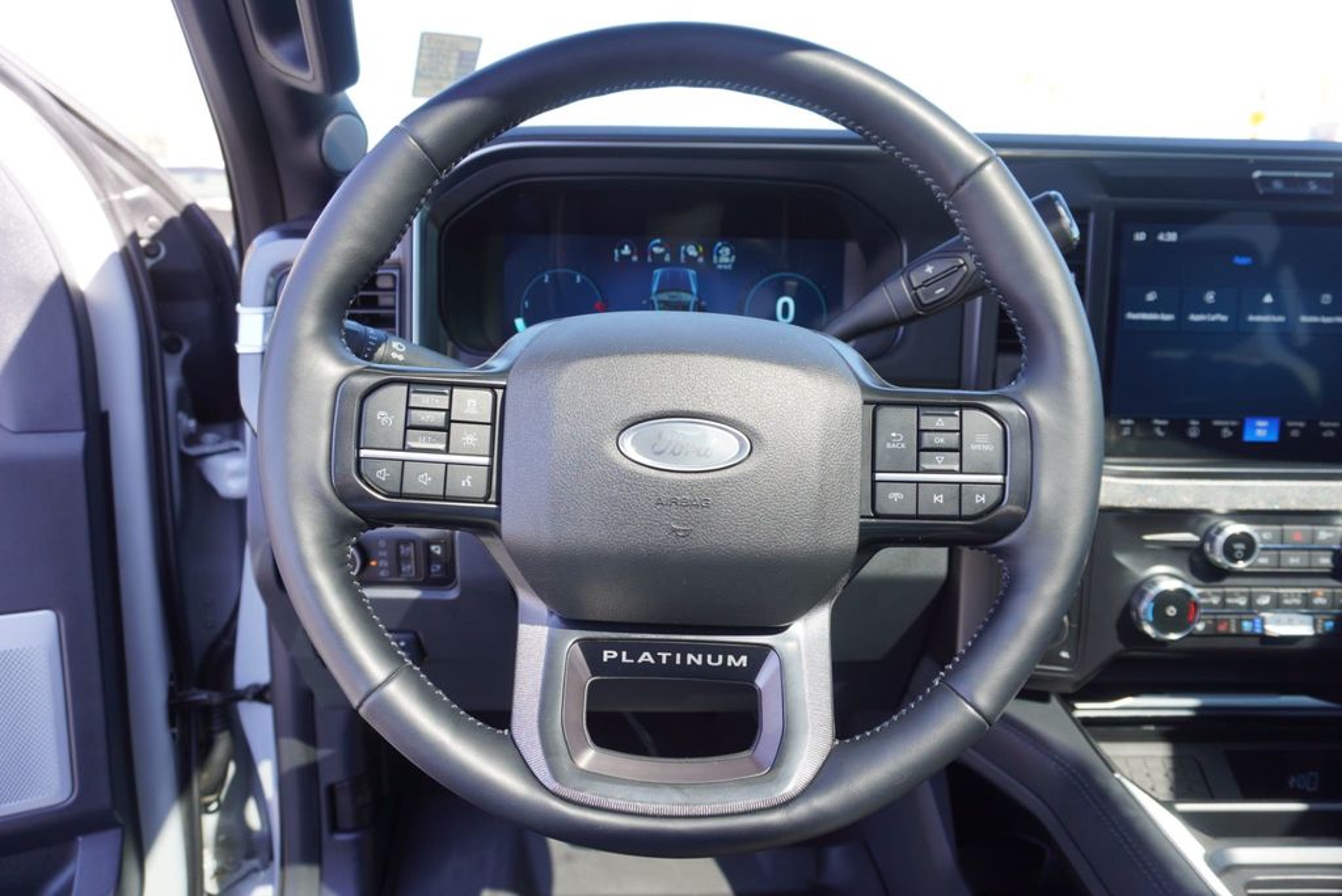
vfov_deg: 53.2
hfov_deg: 73.7
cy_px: 448
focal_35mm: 24
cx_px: 671
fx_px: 895
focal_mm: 16
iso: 100
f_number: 4
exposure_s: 1/60
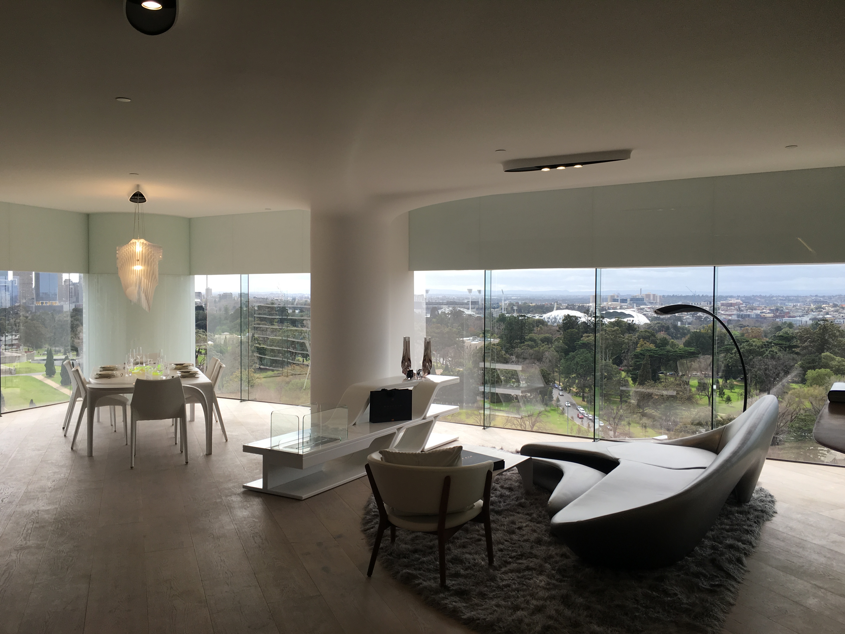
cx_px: 422
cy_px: 317
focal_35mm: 29
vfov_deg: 48.2
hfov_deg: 61.7
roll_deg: -0.1
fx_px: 708
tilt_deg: -0.6
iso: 25
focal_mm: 4.15
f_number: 2.2
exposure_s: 1/101
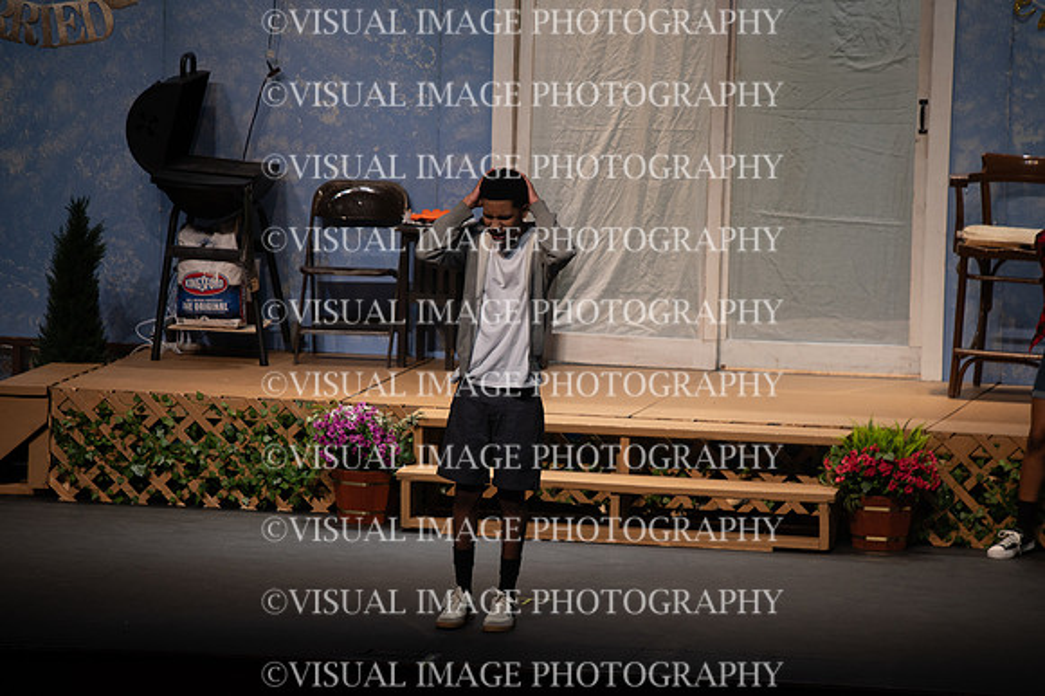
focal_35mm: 320
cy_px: 348
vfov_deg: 4.3
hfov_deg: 6.4
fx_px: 9283
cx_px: 522
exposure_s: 1/200
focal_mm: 320
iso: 900
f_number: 6.3
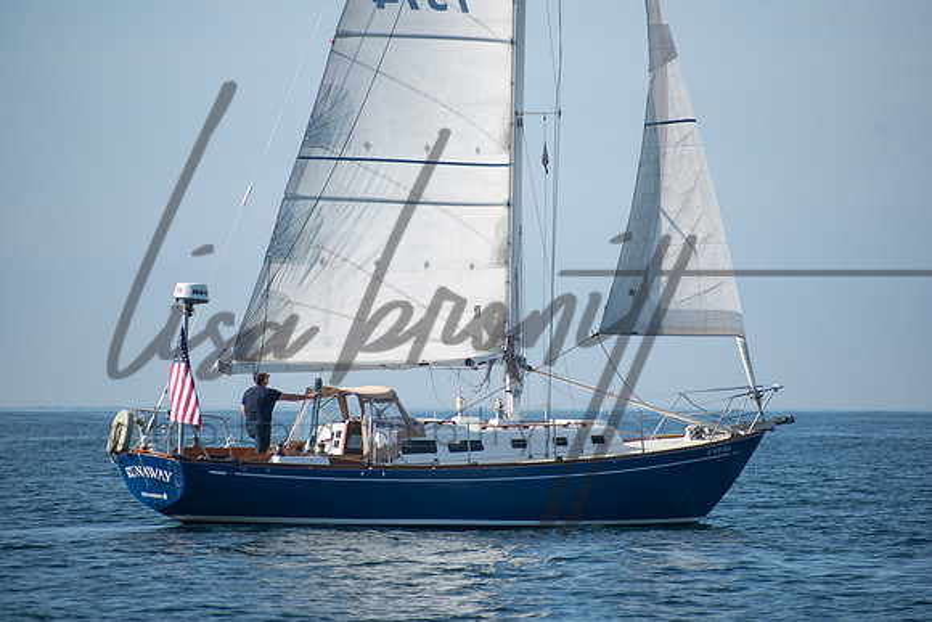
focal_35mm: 363
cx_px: 466
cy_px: 311
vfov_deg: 3.8
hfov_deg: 5.7
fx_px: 9405
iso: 100
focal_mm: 230
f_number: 5.6
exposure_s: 1/500
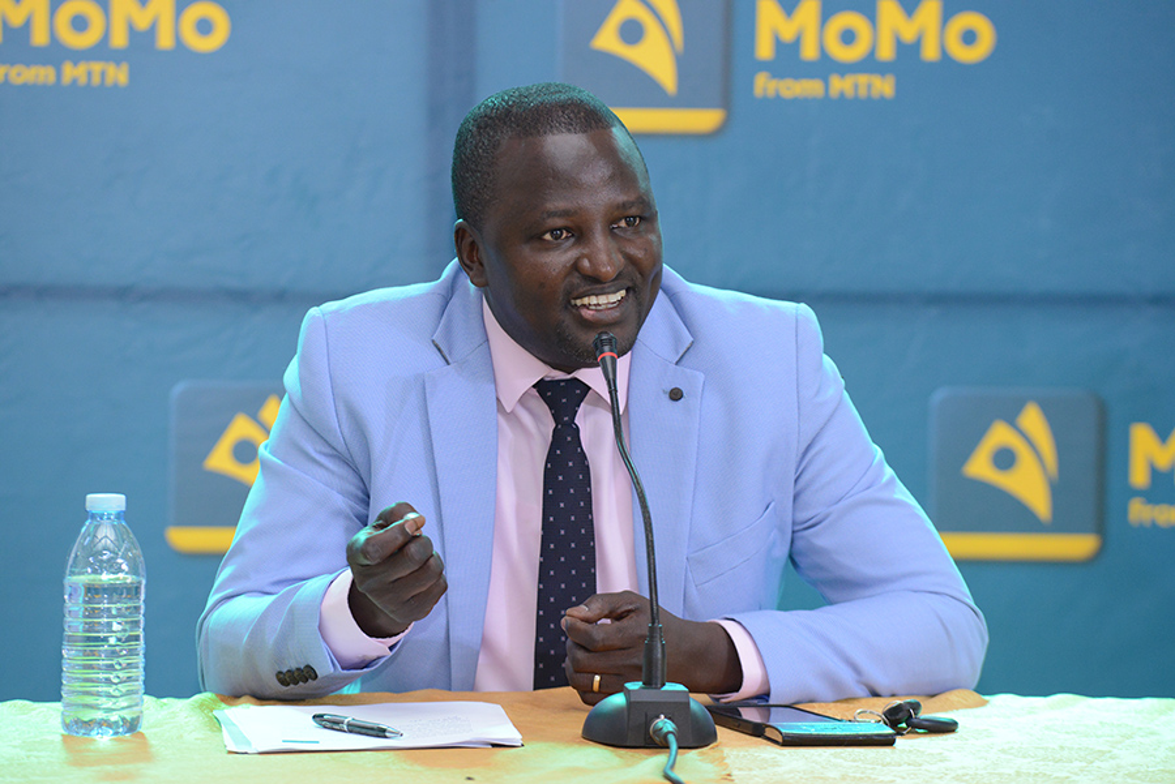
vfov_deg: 7.2
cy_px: 392
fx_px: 6204
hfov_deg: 10.8
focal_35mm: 190
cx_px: 588
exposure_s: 1/200
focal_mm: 190
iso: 2500
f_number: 5.6
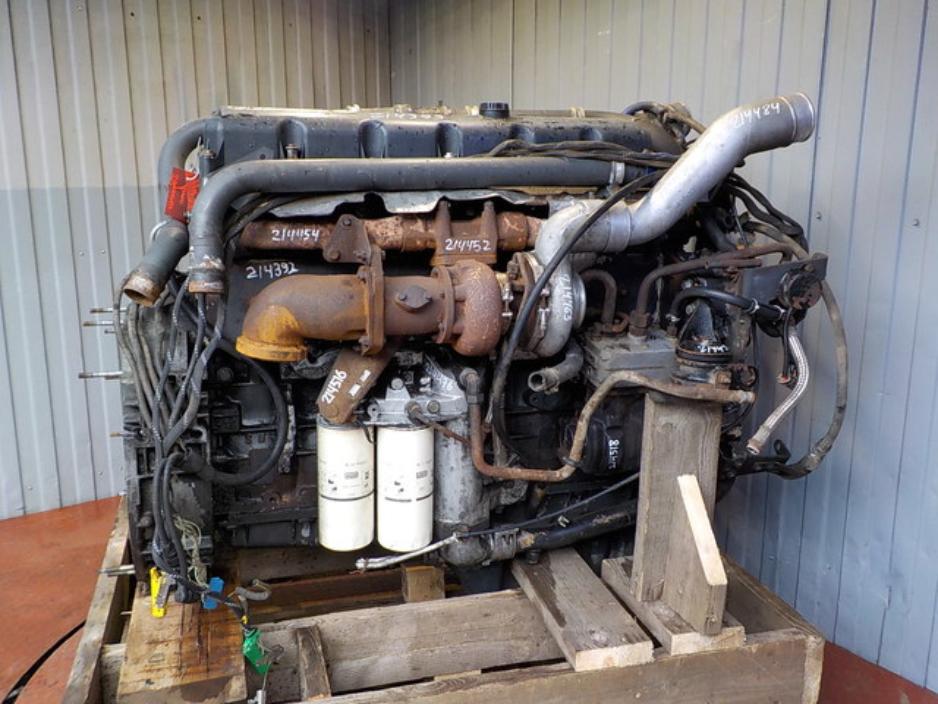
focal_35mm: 30
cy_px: 352
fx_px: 813
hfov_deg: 60.0
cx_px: 469
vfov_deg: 46.8
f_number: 3.3
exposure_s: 1/30
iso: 140
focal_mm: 4.1
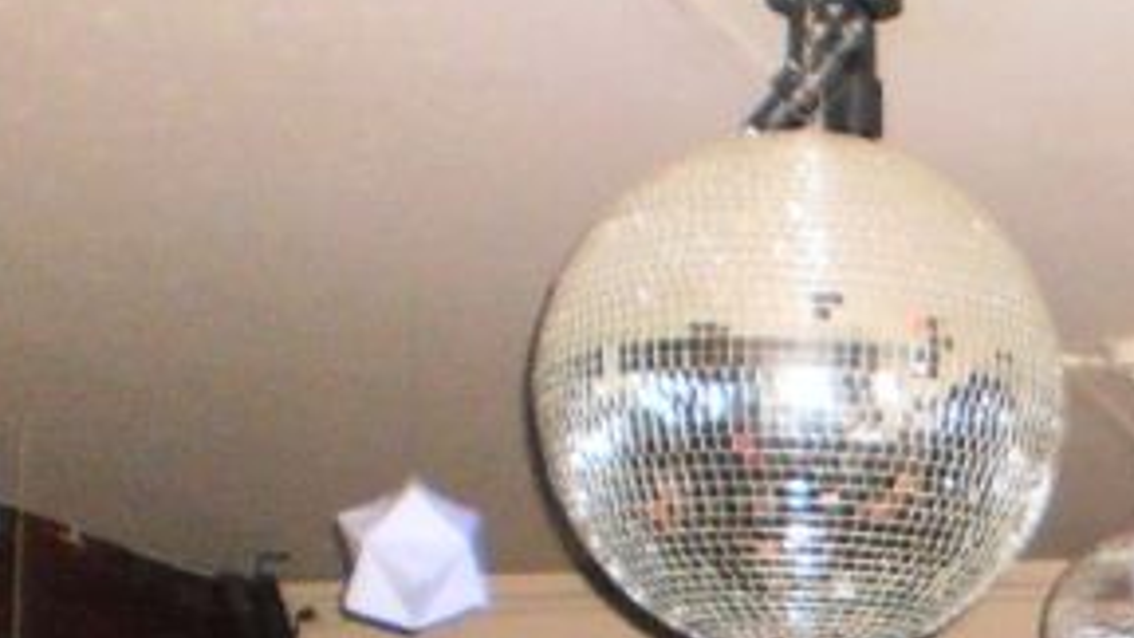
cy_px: 1067
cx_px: 1473
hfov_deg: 18.3
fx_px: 3278
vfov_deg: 10.6
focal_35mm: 109
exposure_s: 1/30
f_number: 3.1
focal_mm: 6.3
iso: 640
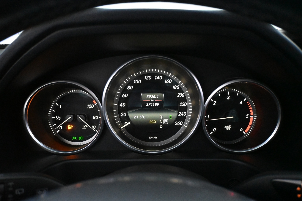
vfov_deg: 44.6
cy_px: 100
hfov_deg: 63.2
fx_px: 245
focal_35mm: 29
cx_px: 151
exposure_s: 1/60
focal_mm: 19.5
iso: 9000
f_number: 3.8
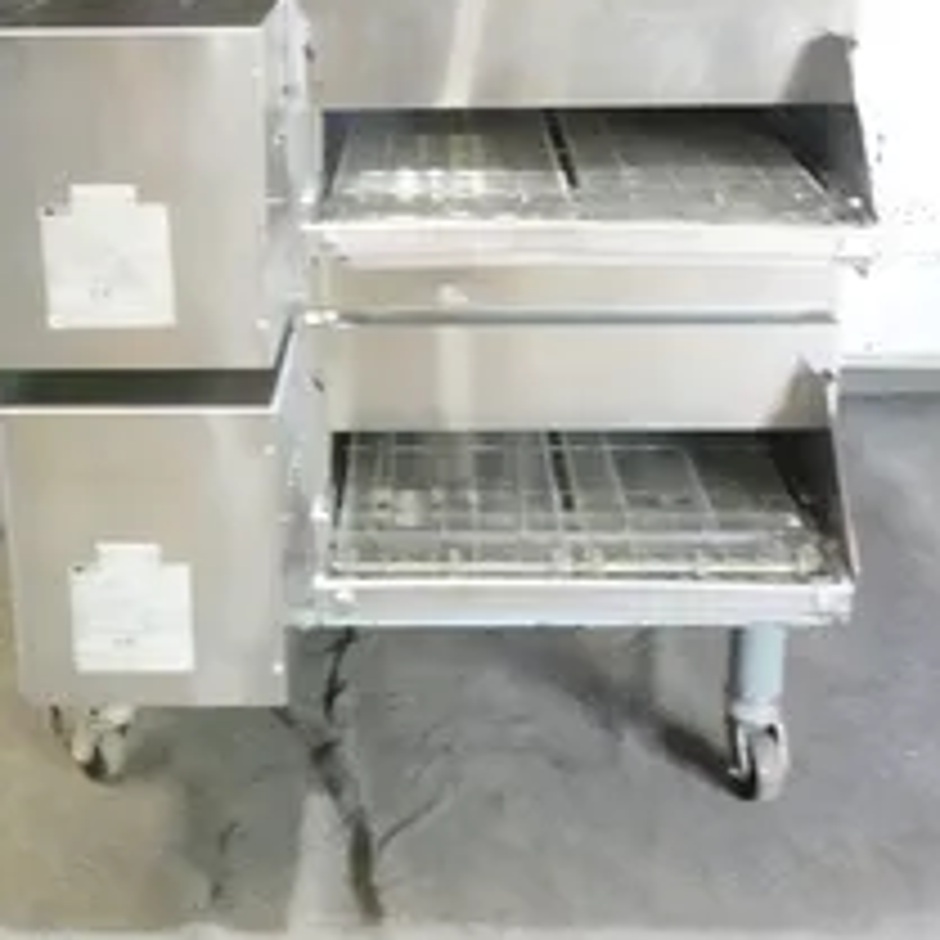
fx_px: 1598
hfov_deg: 32.8
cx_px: 421
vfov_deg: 32.4
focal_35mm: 52
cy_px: 279
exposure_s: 1/10
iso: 6400
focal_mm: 12.01
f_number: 10
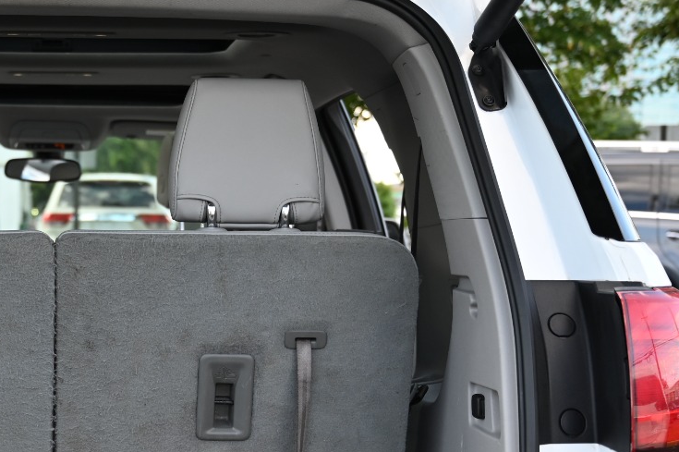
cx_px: 61
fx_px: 1583
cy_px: 364
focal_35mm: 84
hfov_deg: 23.5
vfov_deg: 16.1
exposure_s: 1/250
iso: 280
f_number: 4
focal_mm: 38
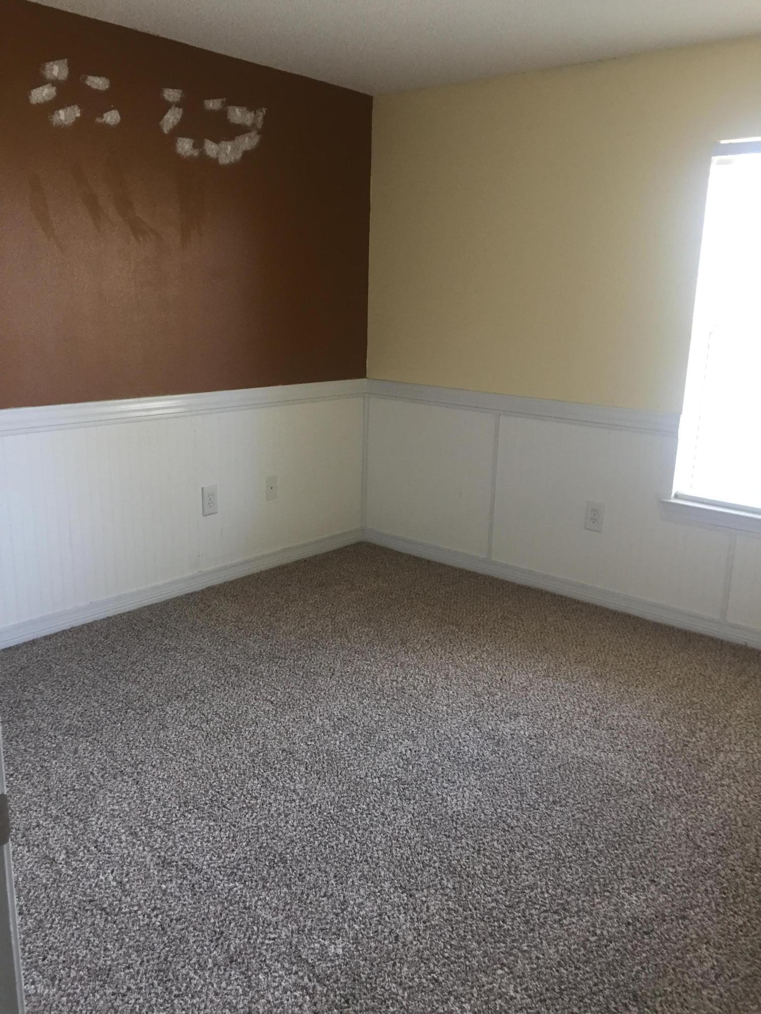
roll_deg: -0.9
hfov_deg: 48.2
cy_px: 507
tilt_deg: -14.0
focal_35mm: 29
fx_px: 850
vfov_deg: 61.7
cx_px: 380
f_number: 2.2
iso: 100
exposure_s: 1/30
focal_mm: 4.15
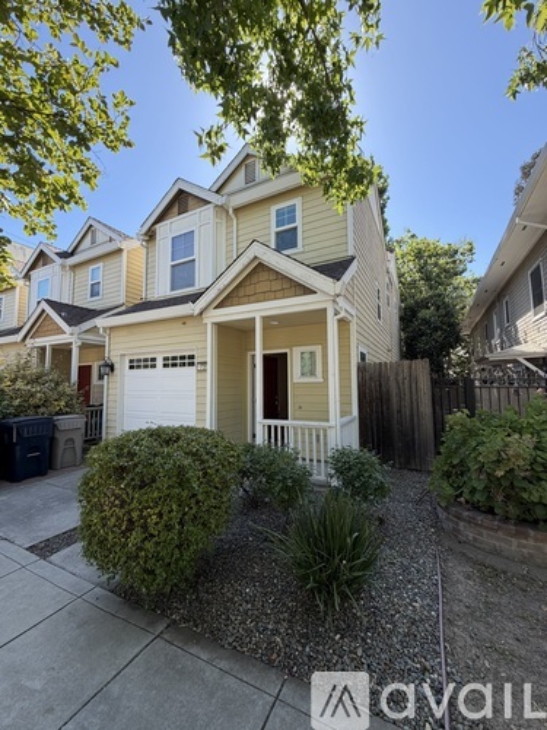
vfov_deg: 102.1
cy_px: 365
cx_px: 274
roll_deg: +0.9
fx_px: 295
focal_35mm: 14
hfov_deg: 85.7
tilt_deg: +6.8
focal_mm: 2.22
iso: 50
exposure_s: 1/502
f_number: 2.2
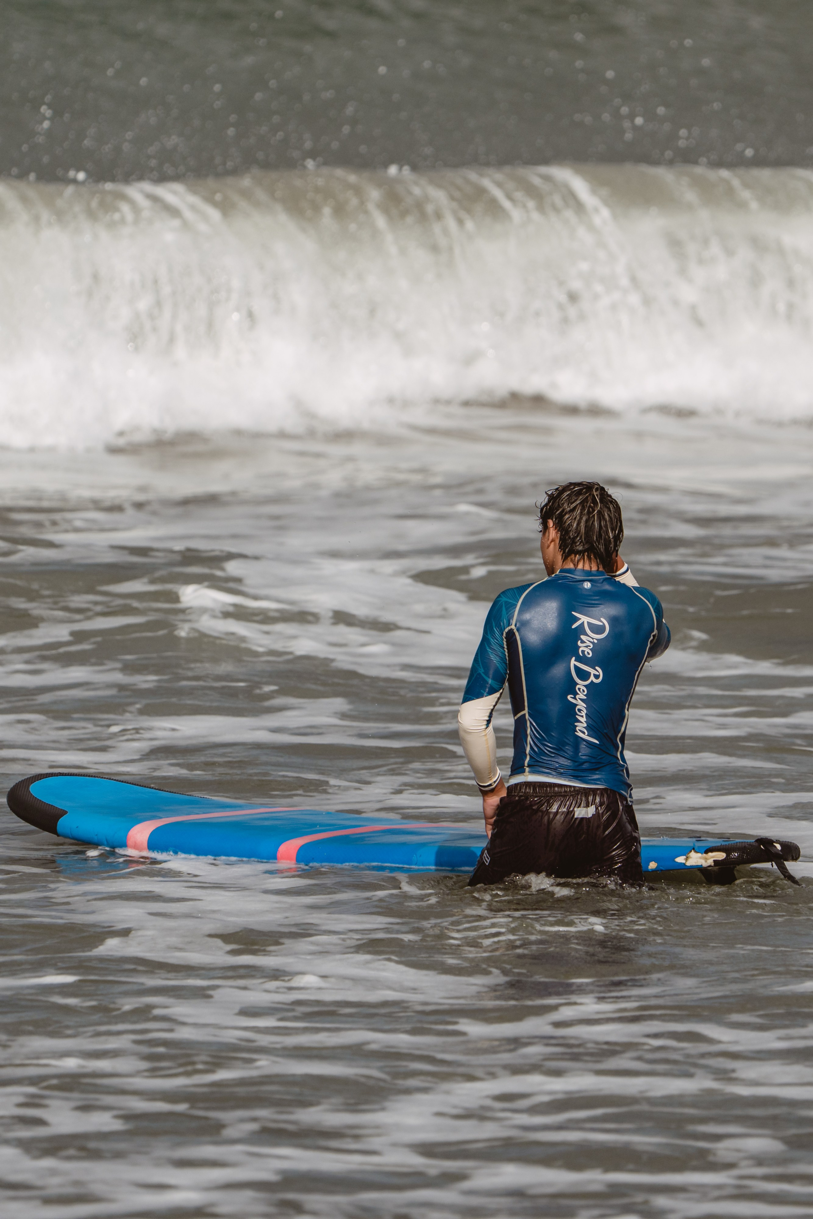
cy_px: 610
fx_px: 24845
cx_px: 555
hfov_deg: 1.9
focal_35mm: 734
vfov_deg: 2.8
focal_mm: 489
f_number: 6.3
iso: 250
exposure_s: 1/4000
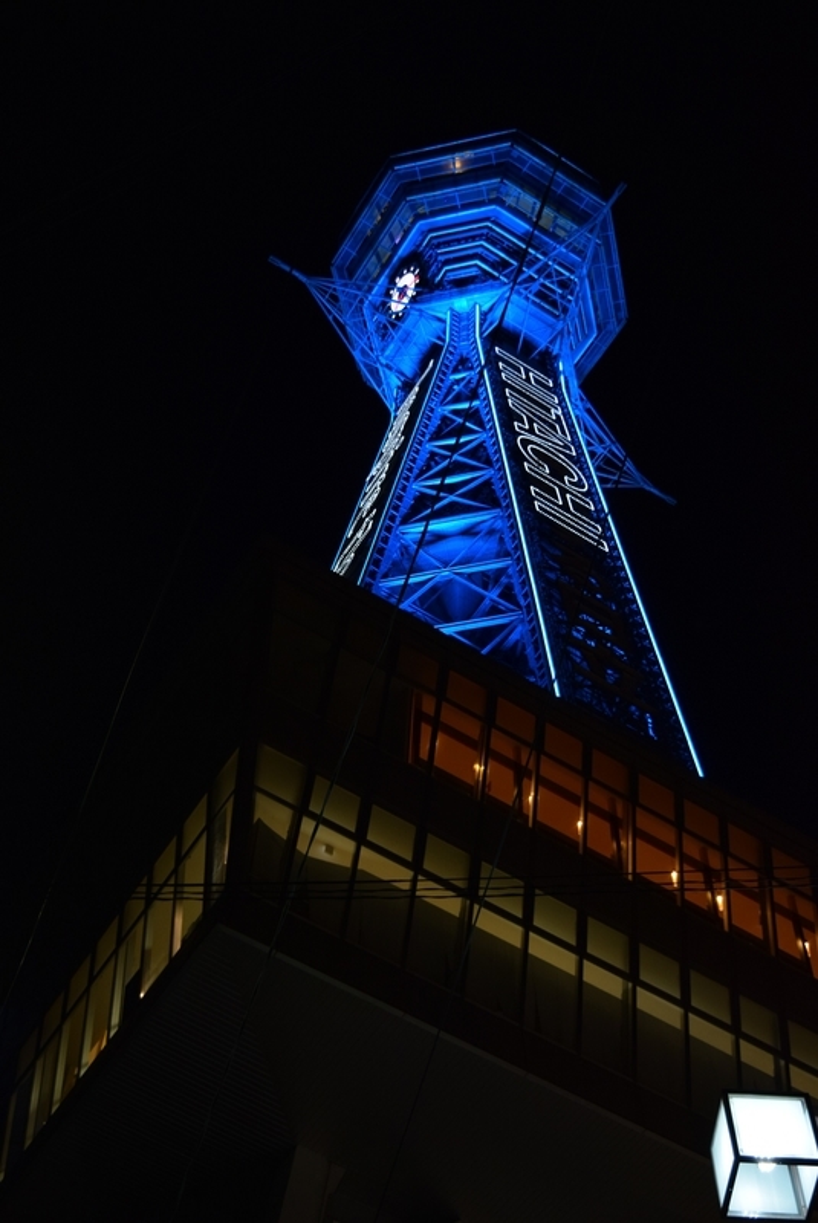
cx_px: 409
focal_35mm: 46
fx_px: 1581
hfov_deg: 29.0
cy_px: 612
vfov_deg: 42.3
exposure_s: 1/60
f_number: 5
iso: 400
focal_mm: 31
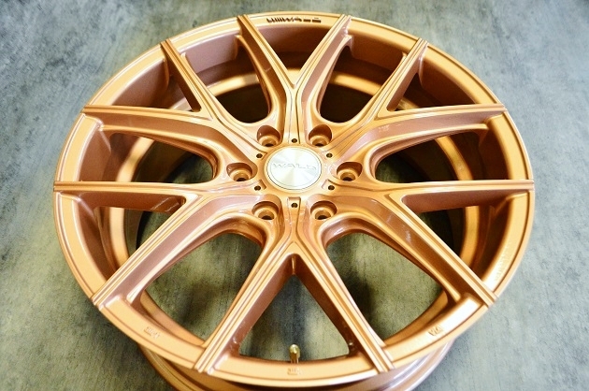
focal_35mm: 27
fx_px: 441
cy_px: 196
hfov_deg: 67.5
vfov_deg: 47.8
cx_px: 294
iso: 3200
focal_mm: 18
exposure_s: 1/60
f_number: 4
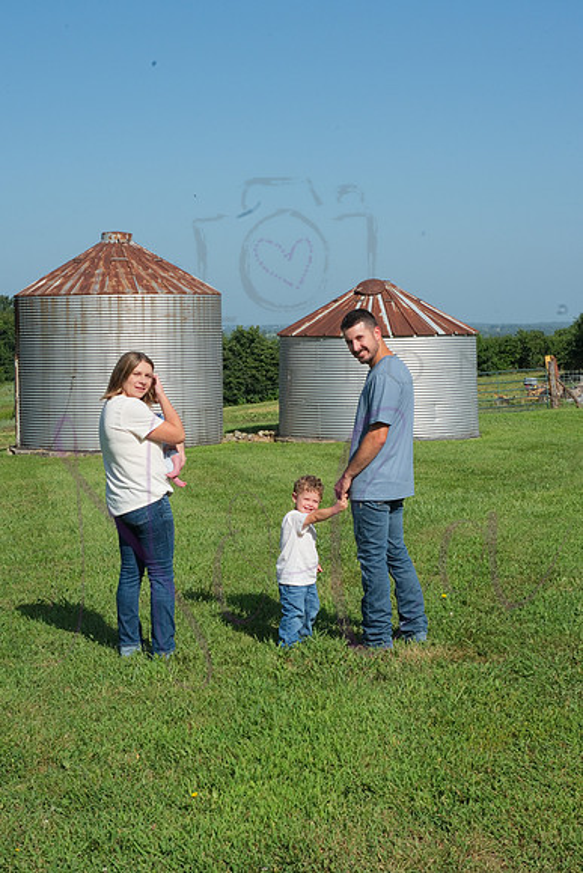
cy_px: 436
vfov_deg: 35.6
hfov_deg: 24.2
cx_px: 292
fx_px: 1359
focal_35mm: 56
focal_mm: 56
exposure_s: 1/320
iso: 400
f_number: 16
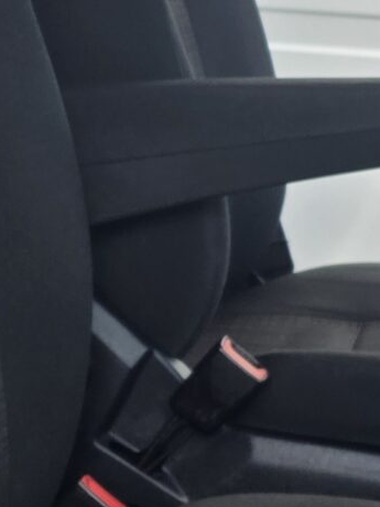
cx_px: -269
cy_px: 353
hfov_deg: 10.9
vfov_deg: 15.4
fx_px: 1874
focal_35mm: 128
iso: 80
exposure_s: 1/1328
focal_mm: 6.25
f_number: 1.7
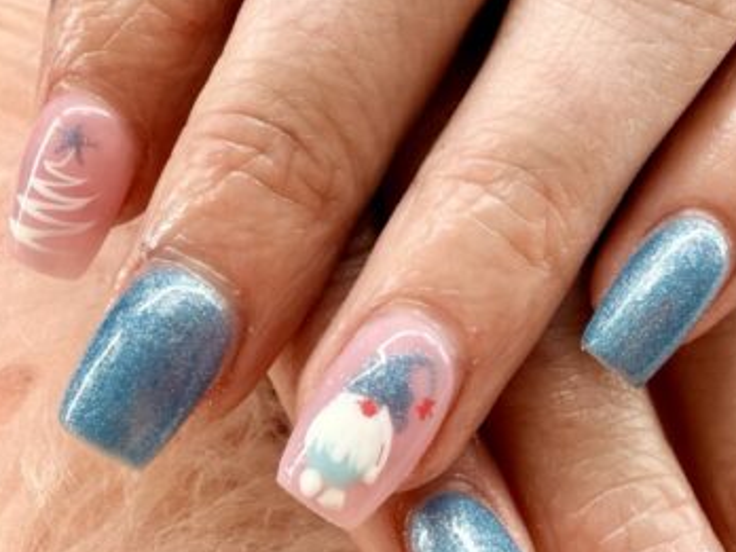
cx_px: 594
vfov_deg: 27.5
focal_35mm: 53
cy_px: 321
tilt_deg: -35.2
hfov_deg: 35.0
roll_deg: -5.1
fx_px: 1127
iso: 40
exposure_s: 1/120
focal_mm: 2.22
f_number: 2.2
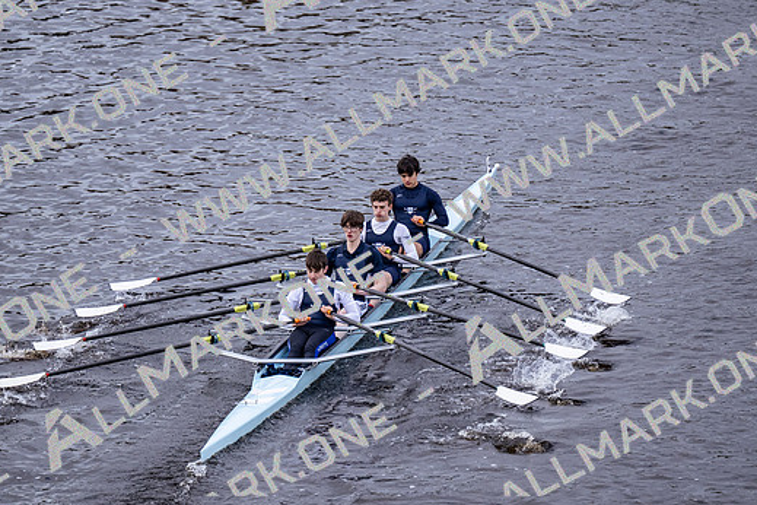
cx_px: 340
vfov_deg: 4.1
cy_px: 247
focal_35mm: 335
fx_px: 7044
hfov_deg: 6.2
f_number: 2.8
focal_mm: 200
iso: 800
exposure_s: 1/2000
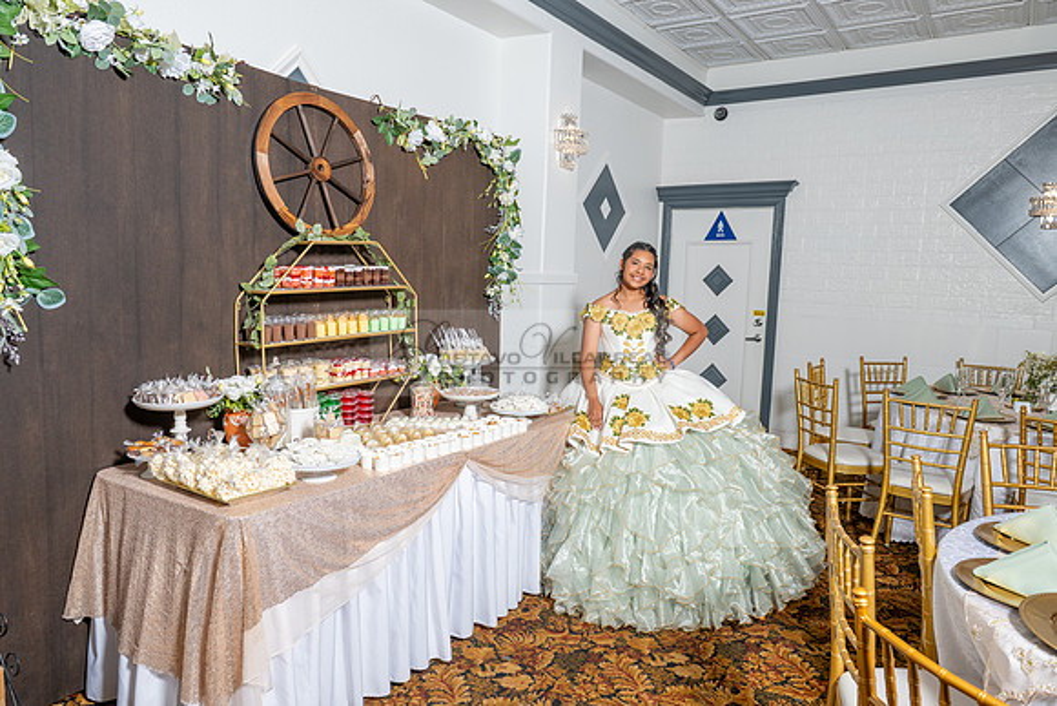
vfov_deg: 53.2
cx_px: 528
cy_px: 353
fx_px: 705
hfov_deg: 73.7
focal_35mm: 24
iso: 200
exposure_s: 1/160
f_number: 6.3
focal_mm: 24
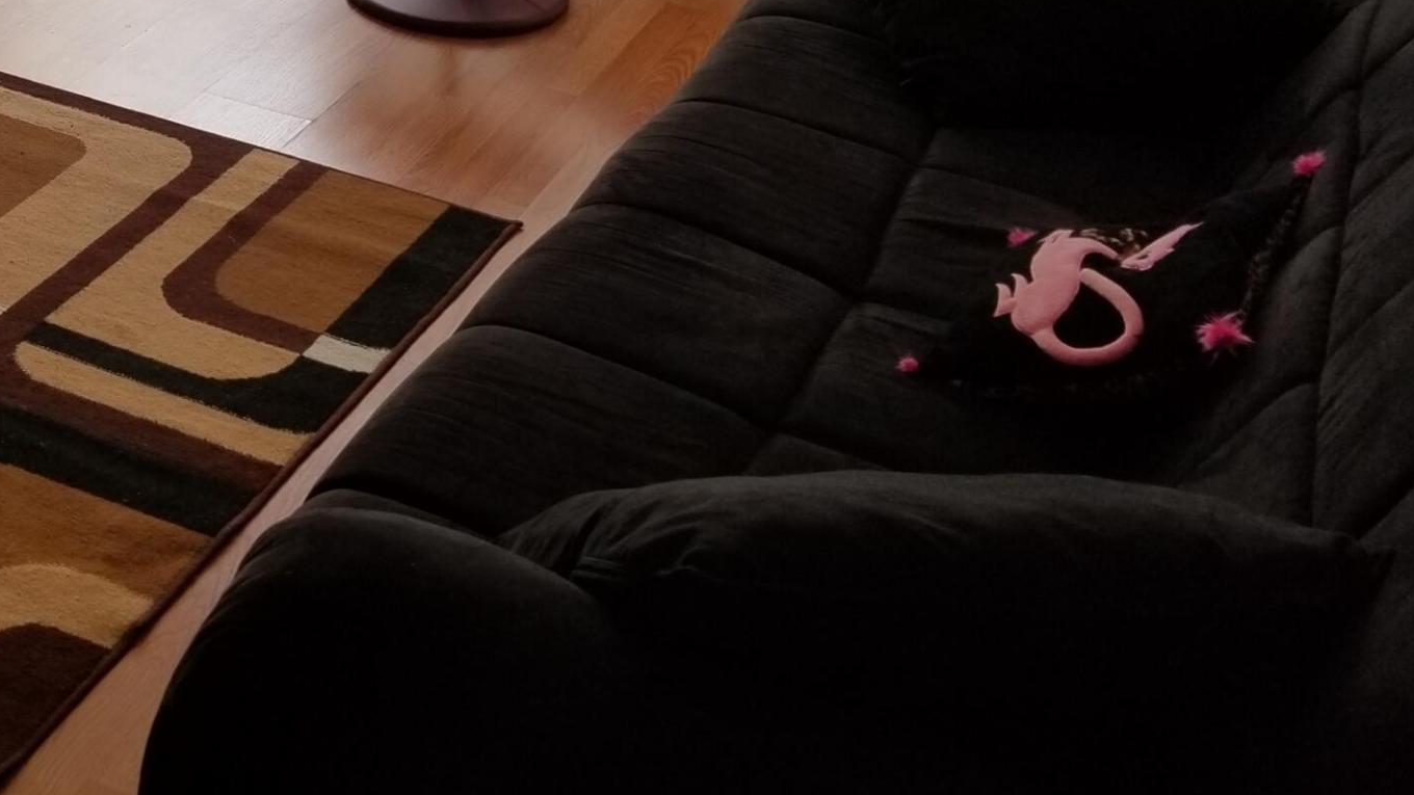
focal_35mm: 60
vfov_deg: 19.1
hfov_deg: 33.2
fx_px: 2250
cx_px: 154
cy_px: -103
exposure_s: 1/127
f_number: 1.7
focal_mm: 4.25
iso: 50
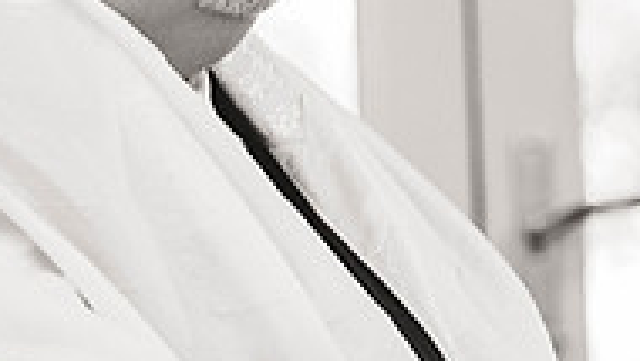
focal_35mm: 383
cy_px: 33
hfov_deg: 5.6
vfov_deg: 3.2
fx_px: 6501
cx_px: 196
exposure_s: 1/60
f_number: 2.8
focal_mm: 116
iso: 3200
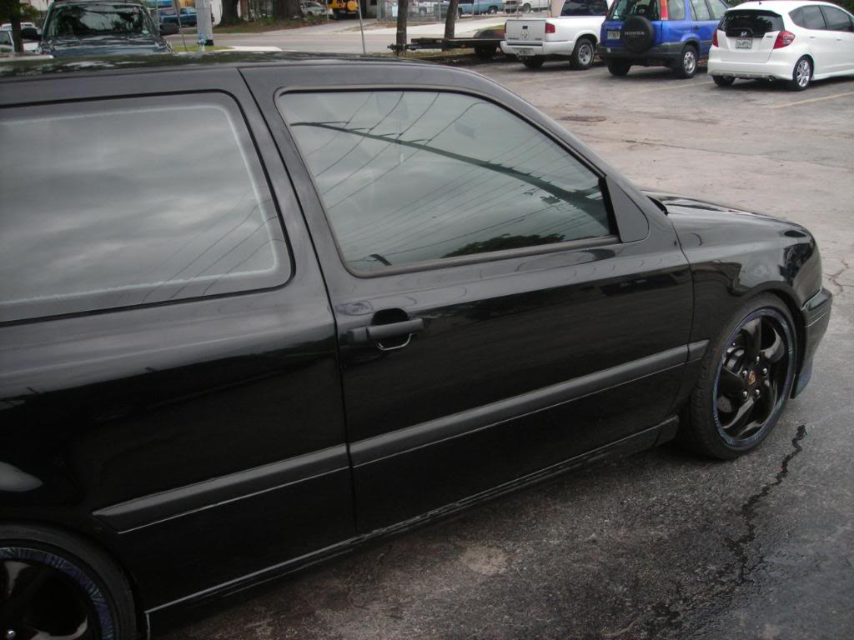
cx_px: 427
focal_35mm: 38
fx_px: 937
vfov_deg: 37.7
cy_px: 320
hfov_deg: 49.0
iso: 139
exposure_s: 1/31
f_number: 3.2
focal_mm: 6.3
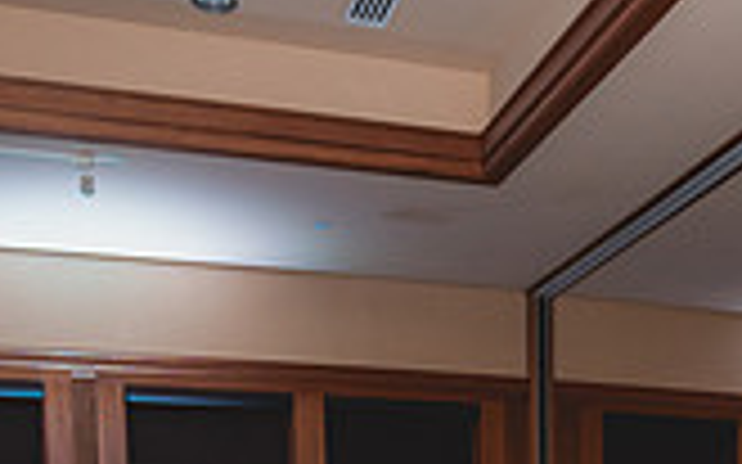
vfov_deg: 17.0
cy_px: 867
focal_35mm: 61
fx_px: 1233
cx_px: 504
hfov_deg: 33.2
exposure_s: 1/60
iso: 1000
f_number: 2.8
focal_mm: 17
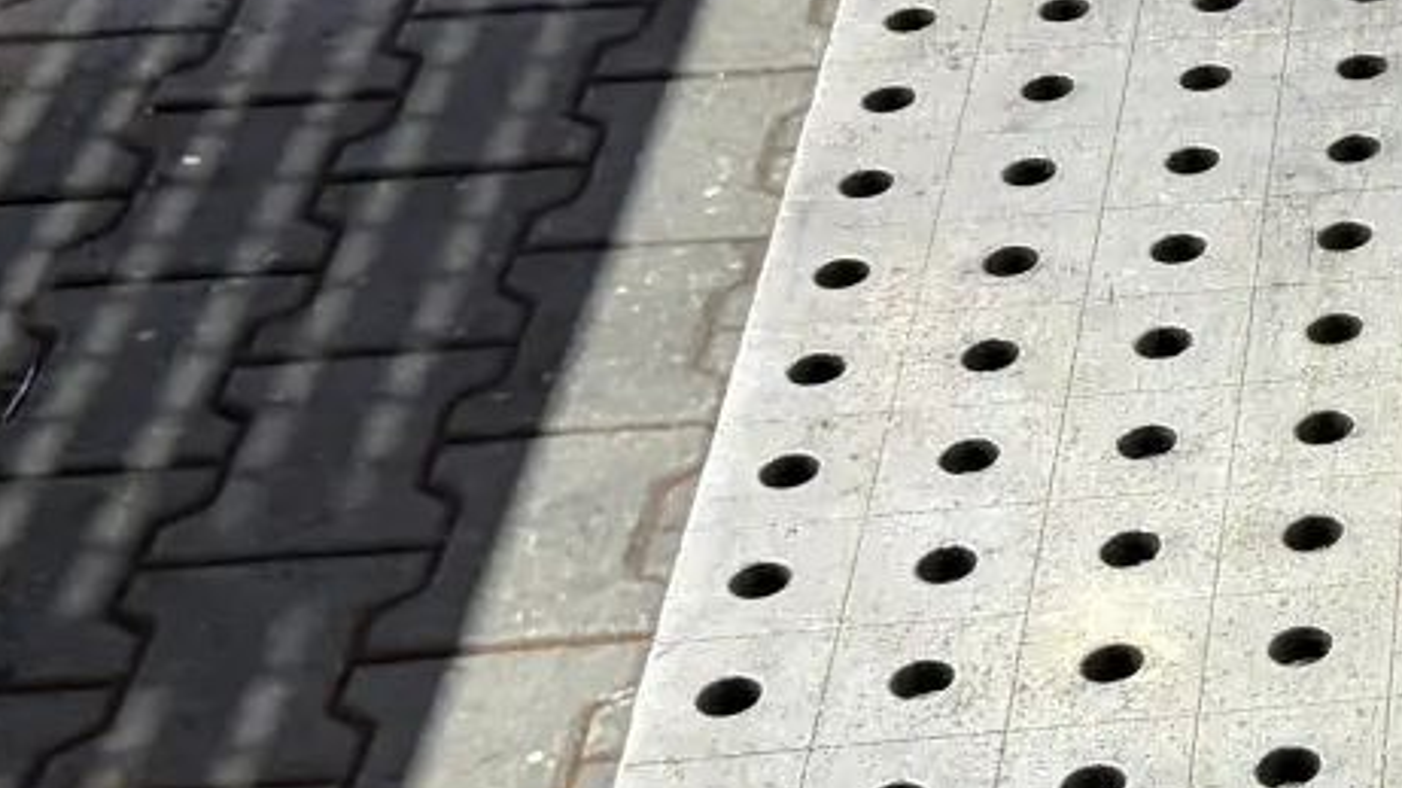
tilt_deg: -28.2
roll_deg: -0.3
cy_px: -97
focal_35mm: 118
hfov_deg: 15.6
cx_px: 2512
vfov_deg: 10.1
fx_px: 4385
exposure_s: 1/50
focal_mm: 5.96
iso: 160
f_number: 1.6
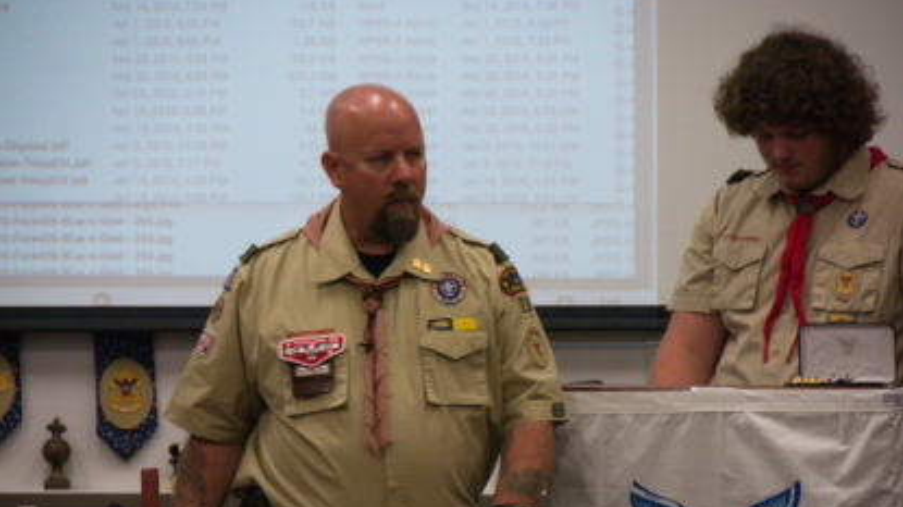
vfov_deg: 4.8
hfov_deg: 8.6
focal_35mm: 252
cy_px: 336
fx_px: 6031
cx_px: 452
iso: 3200
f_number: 5.5
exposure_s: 1/200
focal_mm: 115
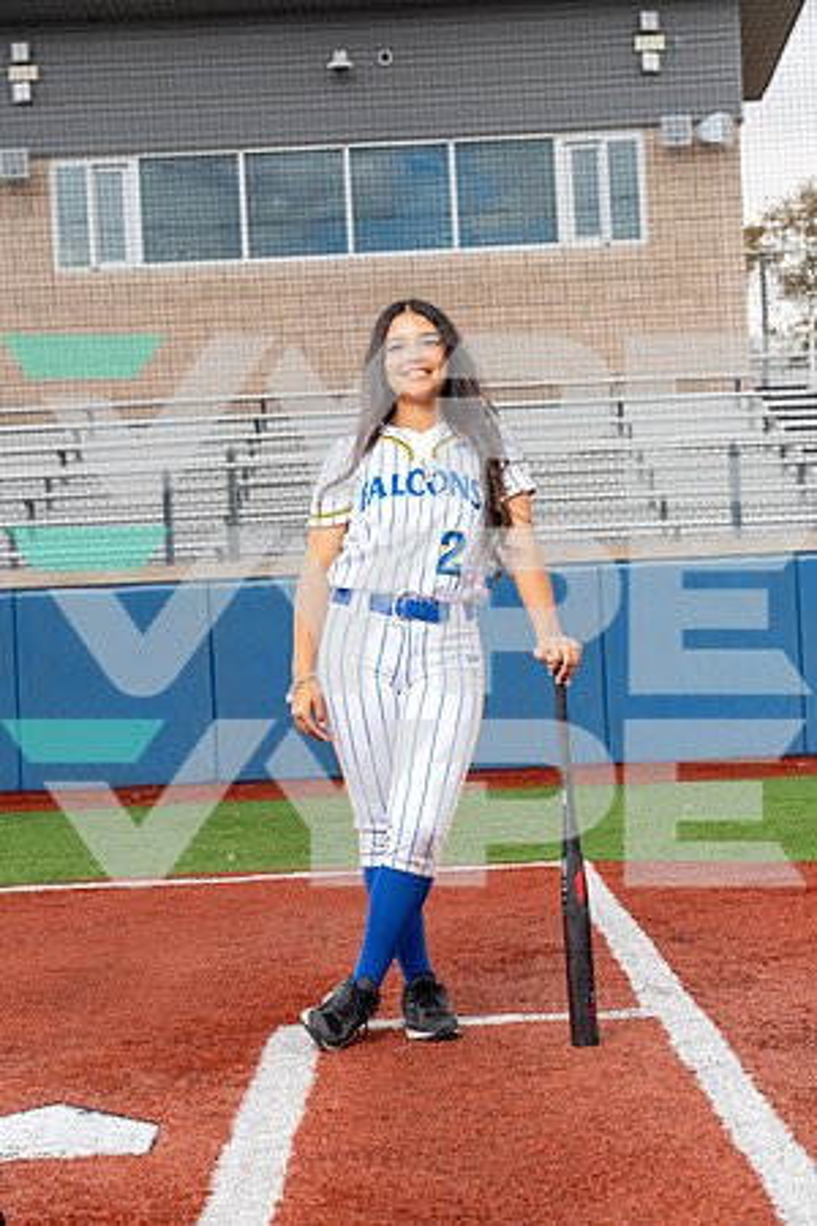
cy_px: 613
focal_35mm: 60
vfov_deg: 33.4
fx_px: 2042
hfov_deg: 22.6
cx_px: 408
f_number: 5.6
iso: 160
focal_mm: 60
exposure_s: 1/250
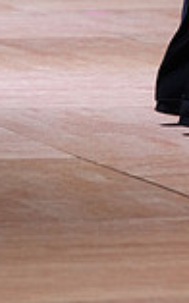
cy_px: -214
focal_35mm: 501
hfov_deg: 2.6
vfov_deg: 4.2
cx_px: 271
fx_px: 4133
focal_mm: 133
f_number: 4
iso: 2500
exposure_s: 1/320
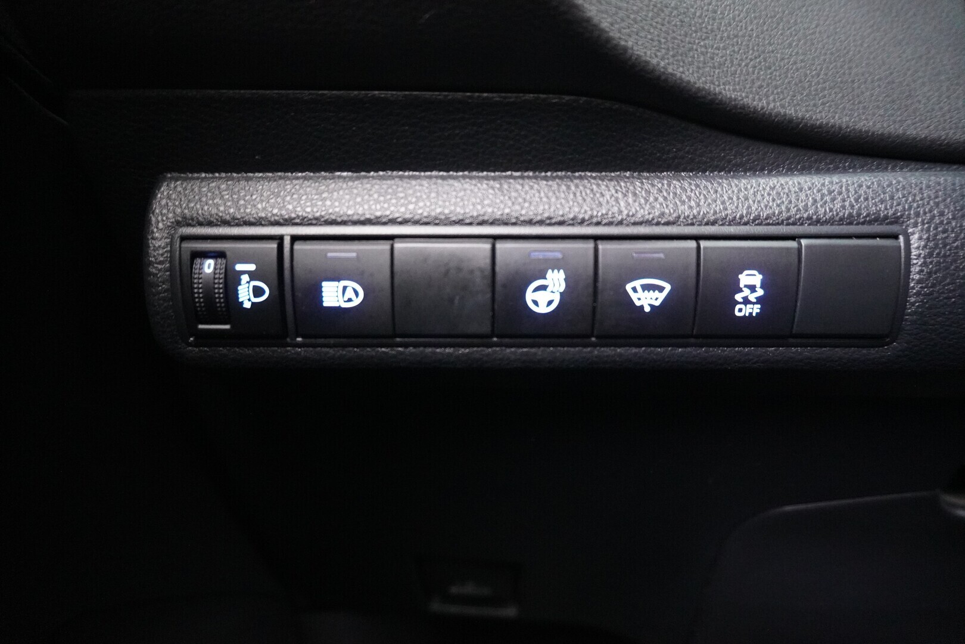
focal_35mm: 24
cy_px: 322
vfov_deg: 53.1
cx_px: 482
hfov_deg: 73.7
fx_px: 643
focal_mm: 16
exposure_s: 1/5
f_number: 3.5
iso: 6400
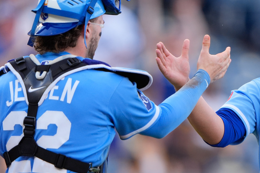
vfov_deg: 1.3
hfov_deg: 1.9
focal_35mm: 1091
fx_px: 7877
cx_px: 207
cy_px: 103
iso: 800
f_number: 4
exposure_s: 1/2000
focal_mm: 600
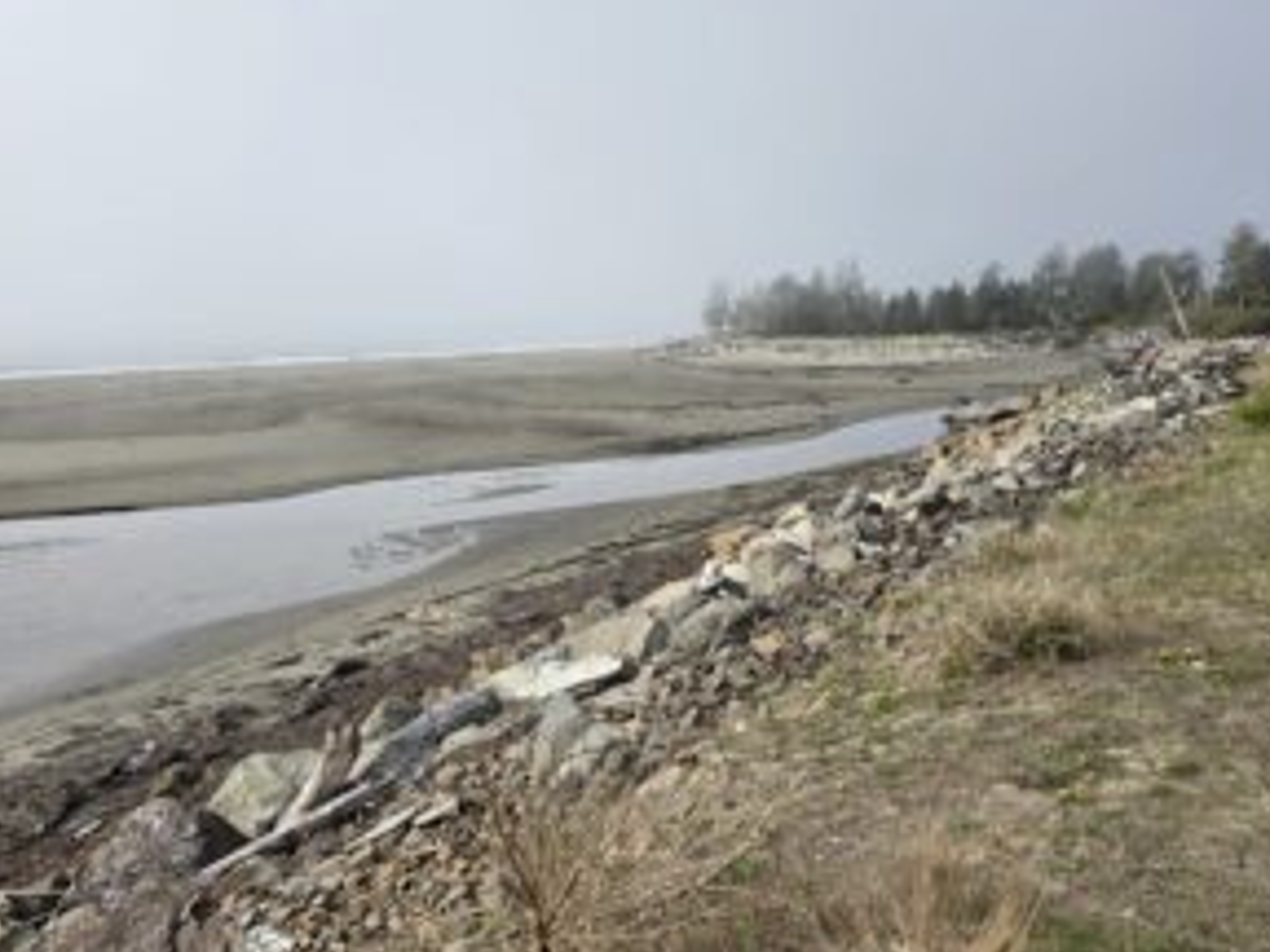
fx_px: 1174
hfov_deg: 56.7
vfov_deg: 44.1
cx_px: 701
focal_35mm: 32
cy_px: 533
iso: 80
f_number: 1.8
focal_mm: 5.4
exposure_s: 1/5860
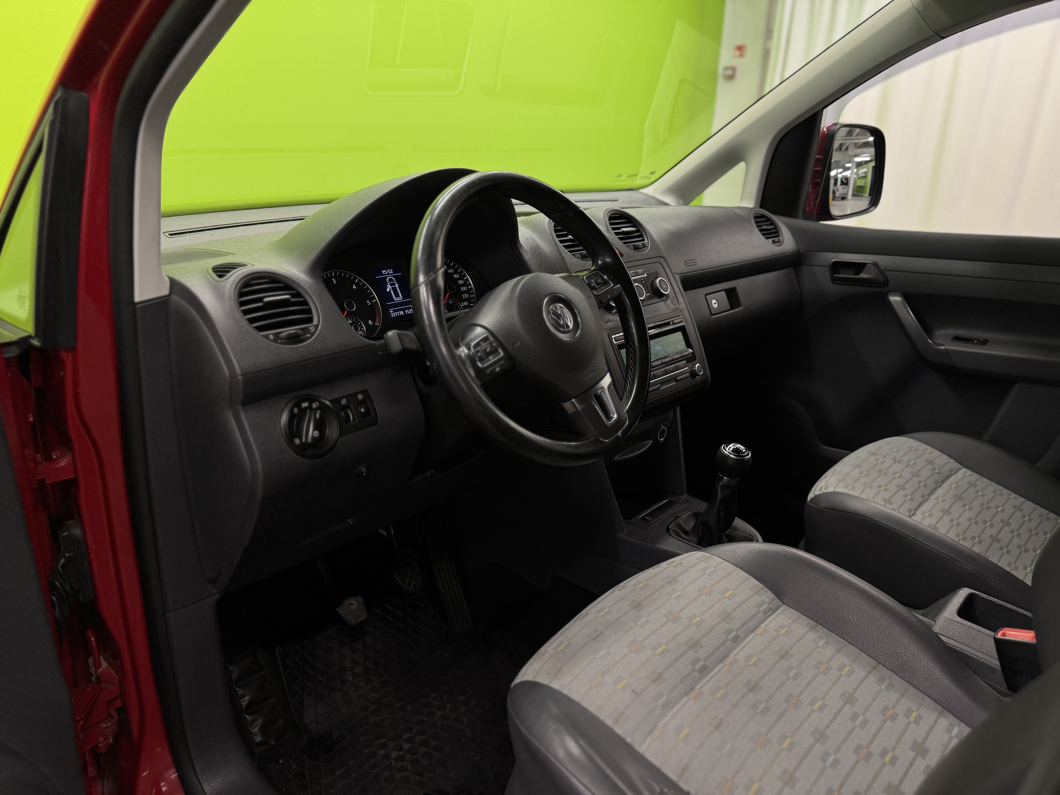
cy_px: 398
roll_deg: -1.3
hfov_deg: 71.6
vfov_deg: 56.8
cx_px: 530
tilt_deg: -20.1
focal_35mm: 24
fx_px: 735
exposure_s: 1/100
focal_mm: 6.76
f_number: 1.78
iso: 125
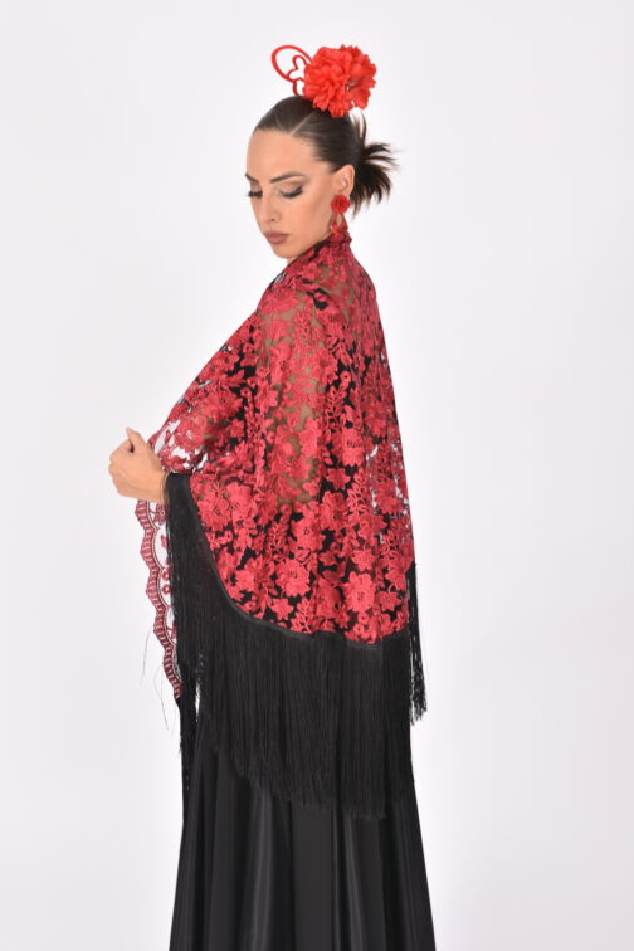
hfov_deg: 24.4
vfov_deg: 35.9
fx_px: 1467
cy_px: 468
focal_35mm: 56
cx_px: 304
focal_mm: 35
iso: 100
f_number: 4
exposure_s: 1/60
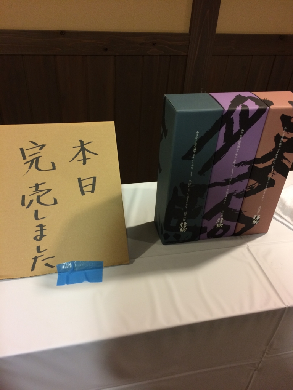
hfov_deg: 48.2
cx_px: 146
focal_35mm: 29
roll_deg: -3.8
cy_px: 195
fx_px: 327
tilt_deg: -34.1
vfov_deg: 61.7
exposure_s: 1/30
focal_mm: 4.15
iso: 125
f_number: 2.2
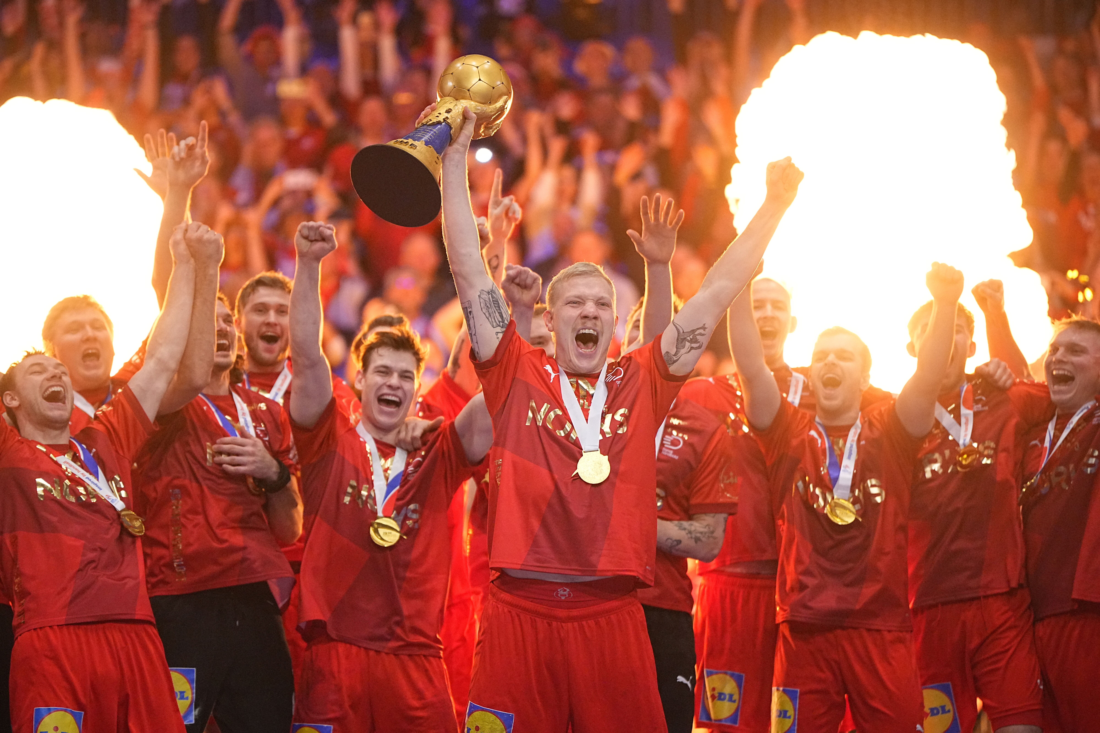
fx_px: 6111
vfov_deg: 6.9
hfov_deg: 10.3
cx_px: 550
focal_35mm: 200
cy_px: 366
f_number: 2.8
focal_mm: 200
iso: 6400
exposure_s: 1/800
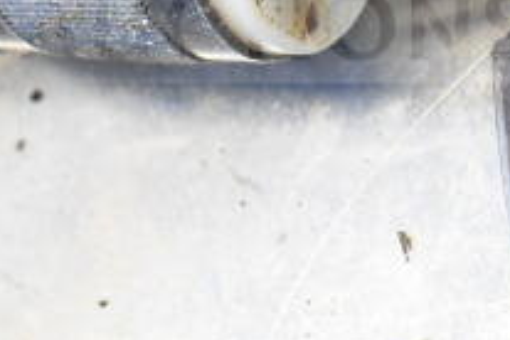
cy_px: -112
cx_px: 273
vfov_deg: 12.0
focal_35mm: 110
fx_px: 1565
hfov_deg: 18.5
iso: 1600
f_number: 4
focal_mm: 25
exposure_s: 1/50
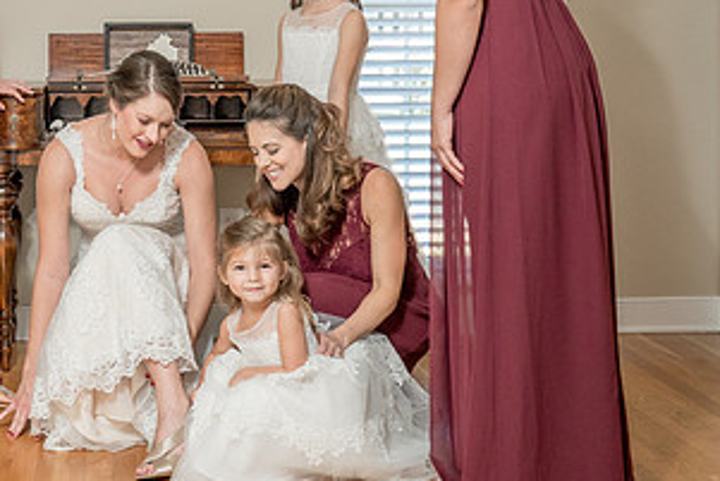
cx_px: 114
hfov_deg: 26.3
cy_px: 49
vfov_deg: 17.9
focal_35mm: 75
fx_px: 1501
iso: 2000
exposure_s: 1/100
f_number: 5.6
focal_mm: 35
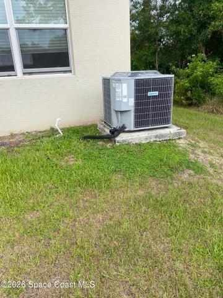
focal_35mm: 26
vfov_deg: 67.3
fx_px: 223
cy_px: 149
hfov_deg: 53.1
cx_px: 112
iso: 32
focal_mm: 4.25
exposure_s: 1/673
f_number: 1.8
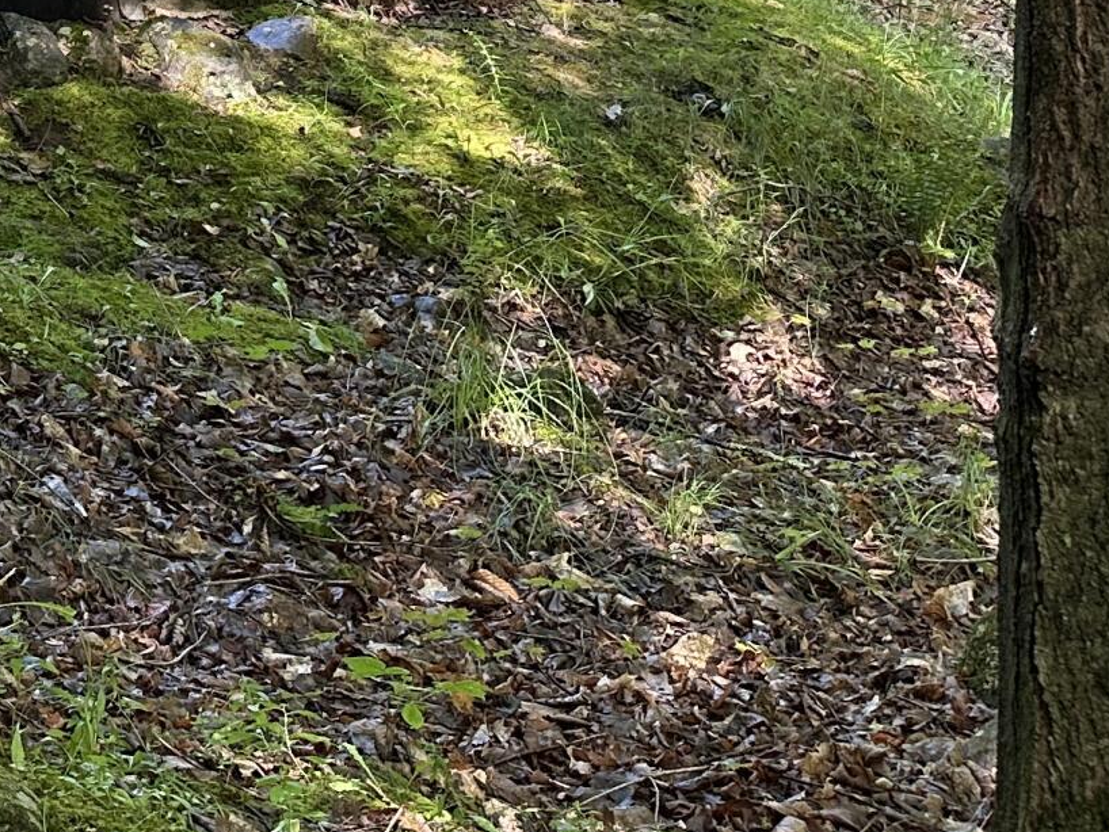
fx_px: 2820
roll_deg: +0.2
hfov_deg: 19.6
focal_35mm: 88
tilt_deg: -5.5
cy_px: -312
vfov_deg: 15.8
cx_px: -508
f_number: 1.78
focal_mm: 6.86
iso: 64
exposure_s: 1/224
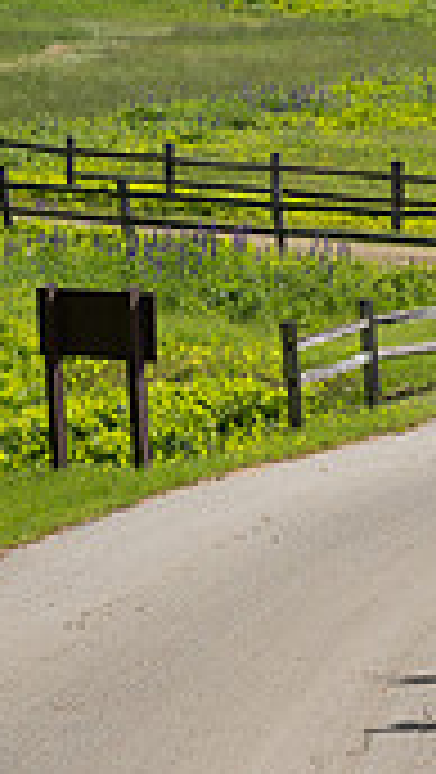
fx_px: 7241
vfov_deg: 6.1
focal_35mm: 353
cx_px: 1142
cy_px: 556
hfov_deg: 3.4
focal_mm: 100
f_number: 5.6
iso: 200
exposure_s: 1/1000
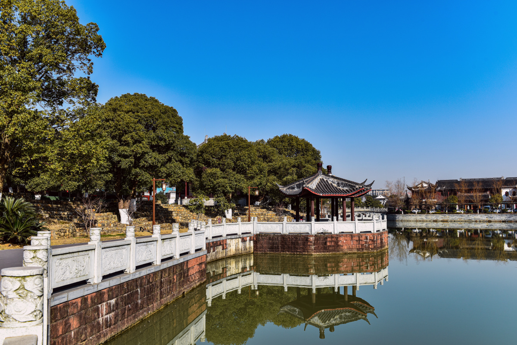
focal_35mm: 32
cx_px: 258
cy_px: 172
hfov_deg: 58.7
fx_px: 460
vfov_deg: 41.1
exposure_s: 1/250
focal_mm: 32
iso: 100
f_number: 8
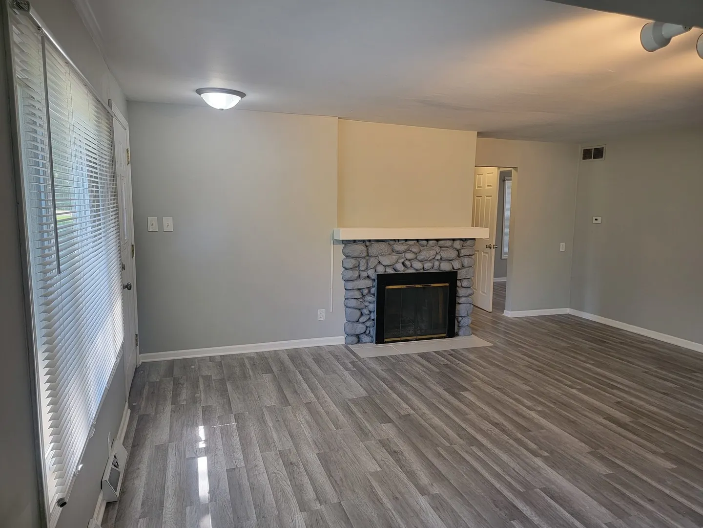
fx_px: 487
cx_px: 352
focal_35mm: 24
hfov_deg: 71.6
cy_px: 264
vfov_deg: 56.8
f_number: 1.8
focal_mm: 6.7
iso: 125
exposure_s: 1/120
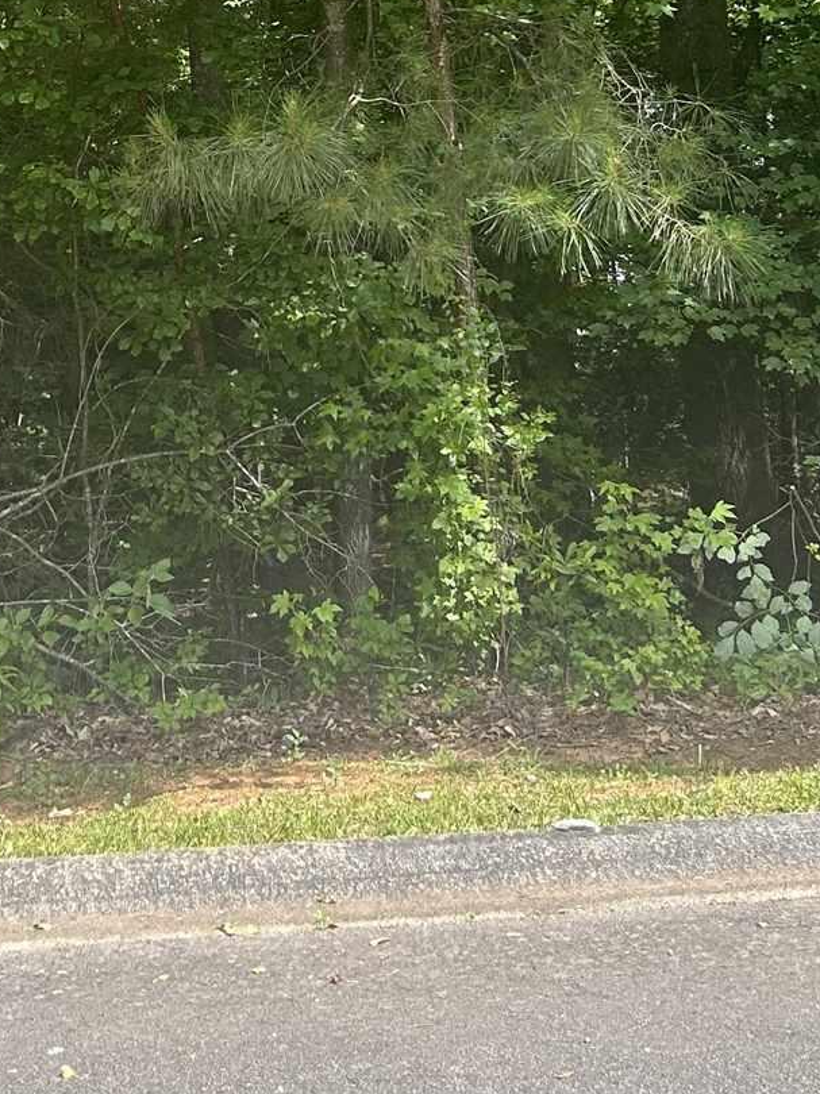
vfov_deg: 25.2
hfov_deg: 19.7
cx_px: 153
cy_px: 26
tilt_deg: +6.1
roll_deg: +3.1
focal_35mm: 74
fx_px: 2338
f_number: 1.5
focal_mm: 5.7
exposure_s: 1/662
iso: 50
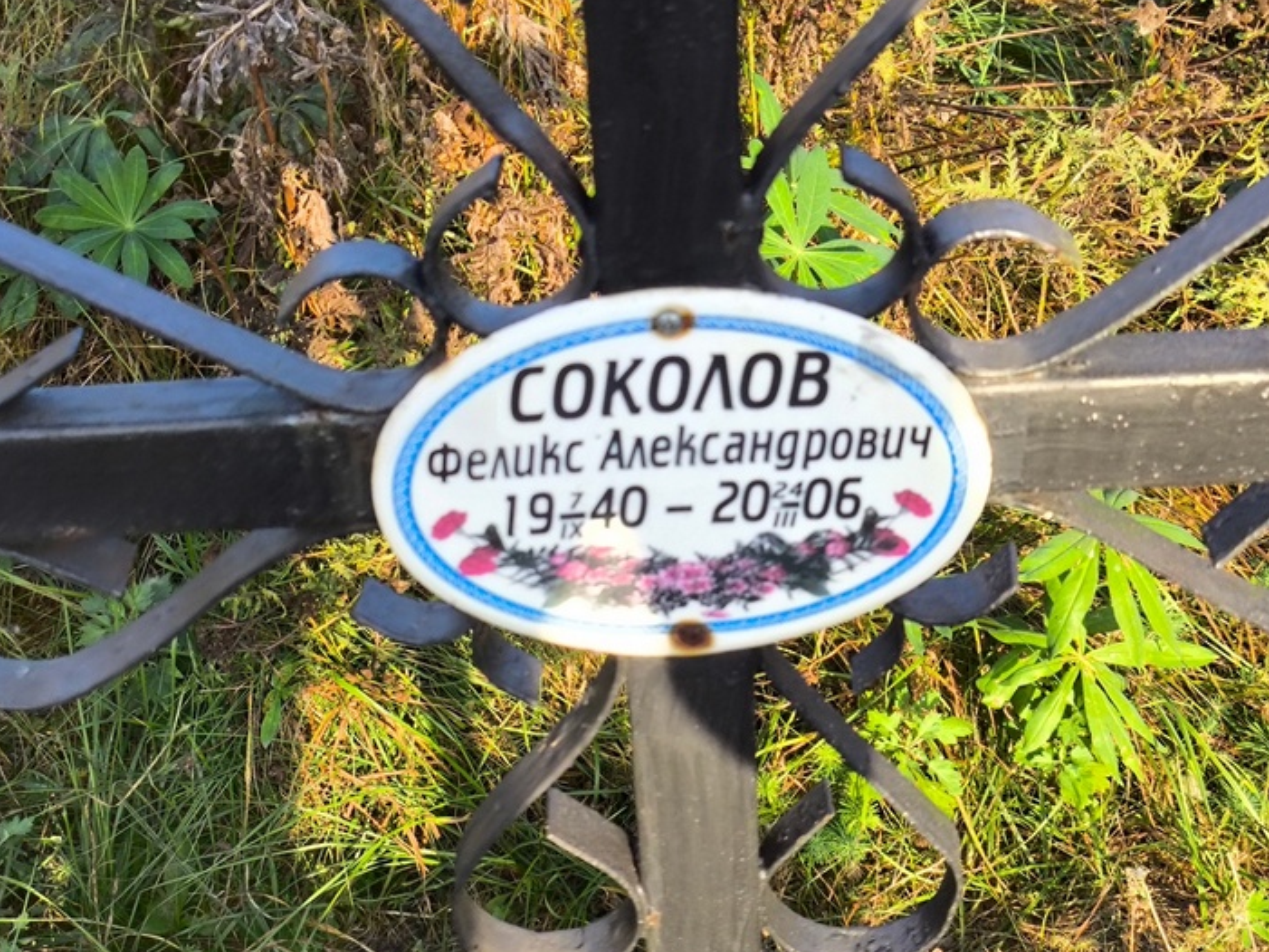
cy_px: 478
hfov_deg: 33.8
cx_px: 656
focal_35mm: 57
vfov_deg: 25.7
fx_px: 2090
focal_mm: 4.71
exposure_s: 1/541
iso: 50
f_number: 1.7
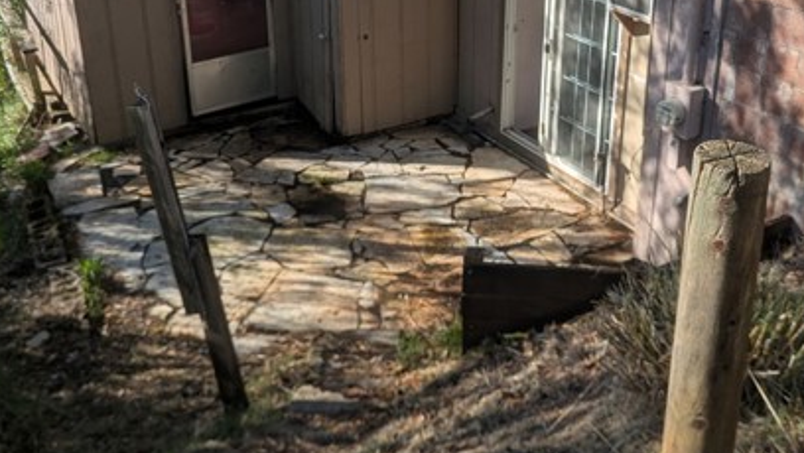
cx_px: 483
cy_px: 103
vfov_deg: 28.5
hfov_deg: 49.1
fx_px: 875
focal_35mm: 41
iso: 44
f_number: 1.85
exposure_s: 1/1348
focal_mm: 6.81
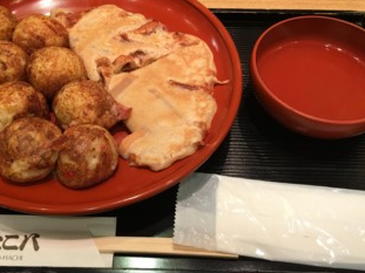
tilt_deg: -53.0
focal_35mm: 42
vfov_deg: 34.3
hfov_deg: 44.7
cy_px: 127
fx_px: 443
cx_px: 163
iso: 25
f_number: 2.2
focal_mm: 4.15
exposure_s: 1/15
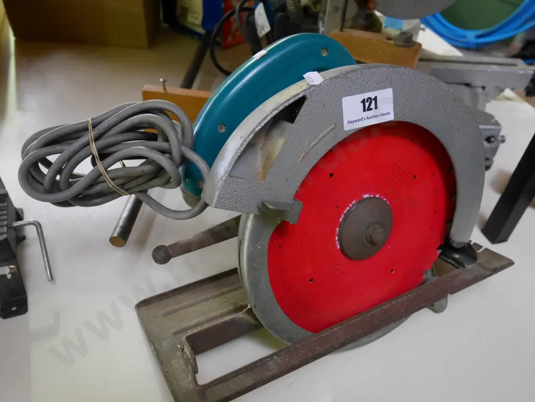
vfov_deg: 46.8
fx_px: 464
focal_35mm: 30
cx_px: 268
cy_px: 201
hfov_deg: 59.9
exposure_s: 1/13
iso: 3200
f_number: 4
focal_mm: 15
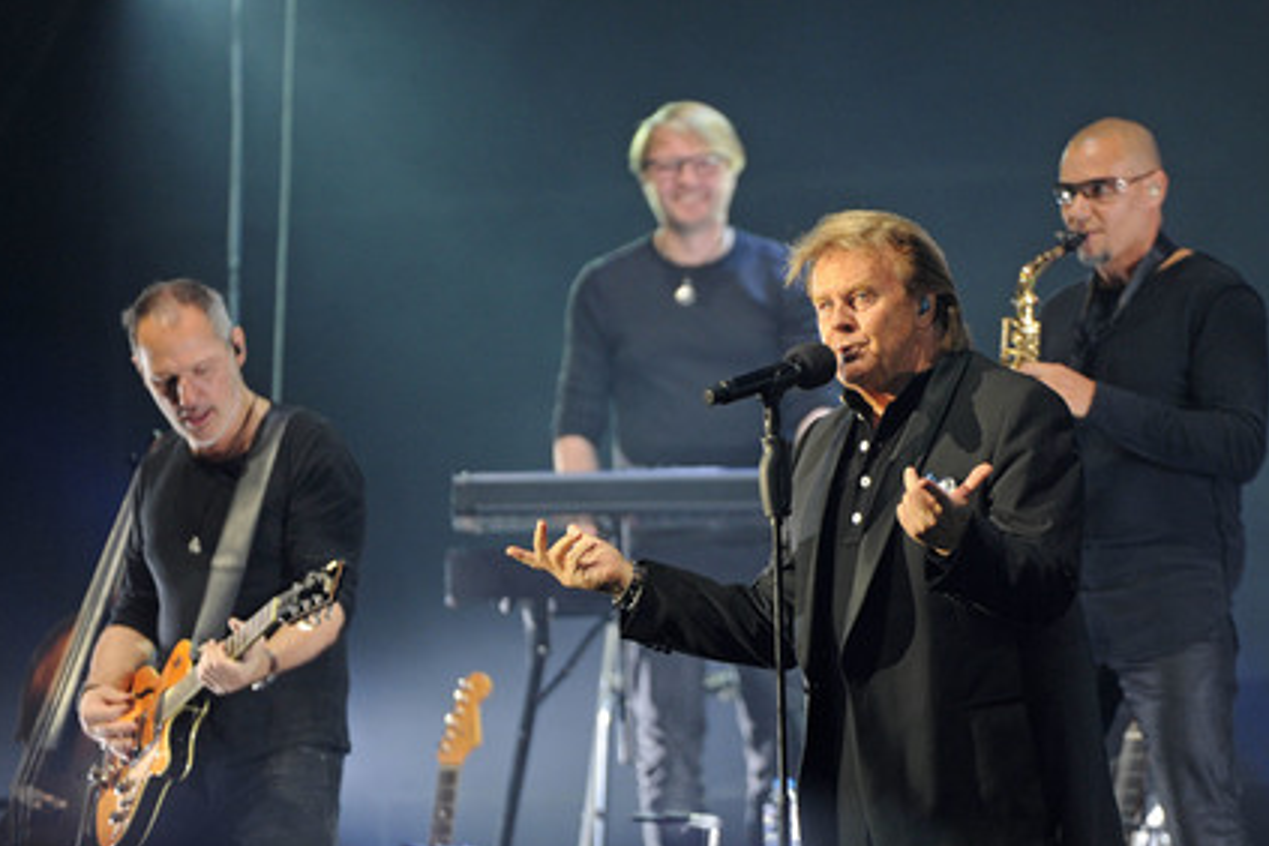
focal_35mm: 383
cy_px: 447
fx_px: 13500
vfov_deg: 3.6
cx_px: 636
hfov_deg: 5.4
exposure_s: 1/320
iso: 2500
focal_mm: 360
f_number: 4
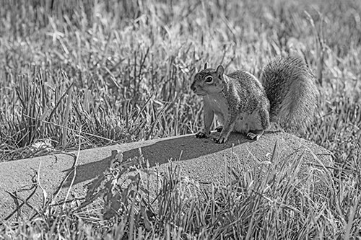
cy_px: 120
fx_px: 4912
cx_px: 180
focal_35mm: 490
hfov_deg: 4.2
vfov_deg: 2.8
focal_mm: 490
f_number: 11
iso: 2500
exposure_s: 1/2000
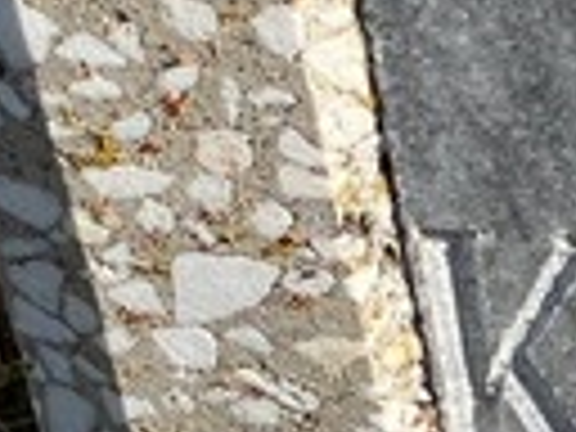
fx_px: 5391
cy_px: 666
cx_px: 1444
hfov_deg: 5.8
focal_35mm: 324
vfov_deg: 4.6
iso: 20
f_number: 2
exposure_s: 1/749
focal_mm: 6
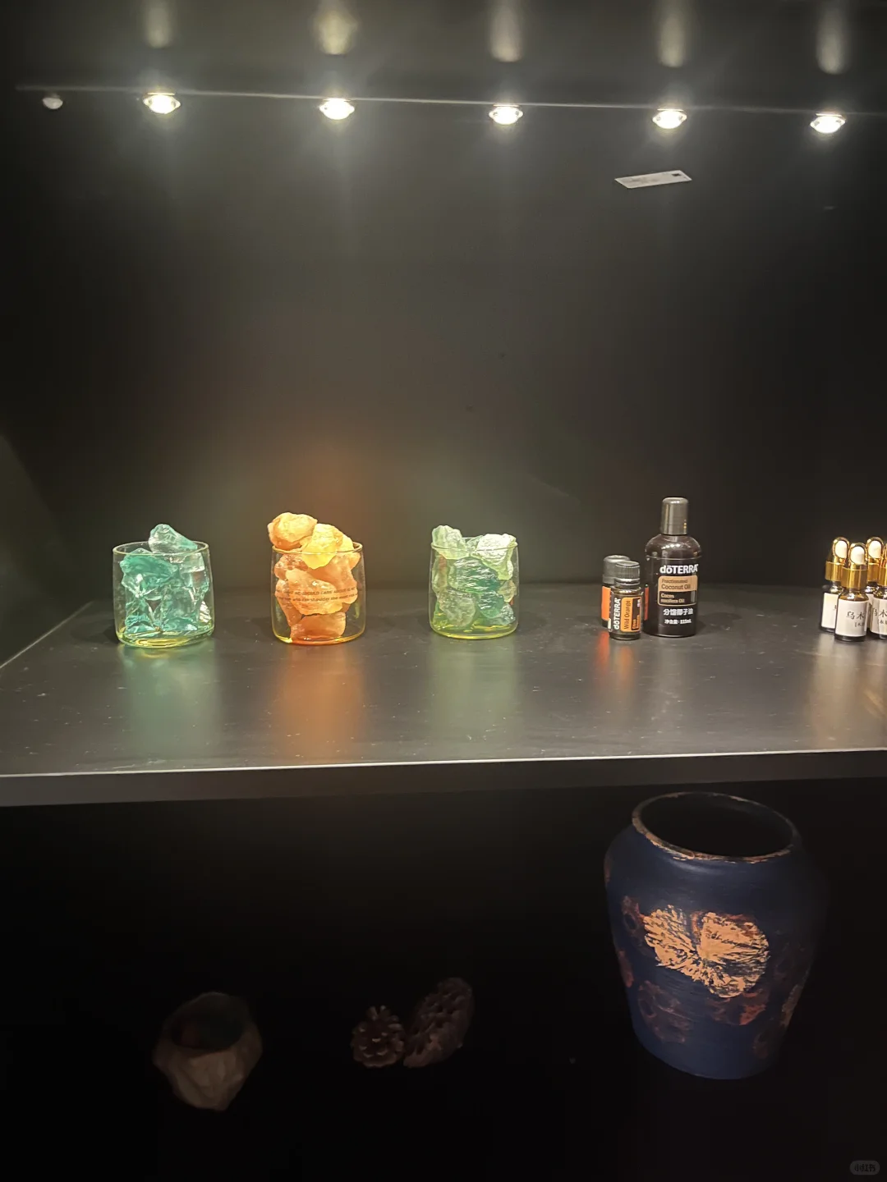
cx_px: 444
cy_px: 591
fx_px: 888
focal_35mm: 26
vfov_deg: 67.3
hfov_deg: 53.1
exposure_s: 1/9
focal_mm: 5.1
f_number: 1.6
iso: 800
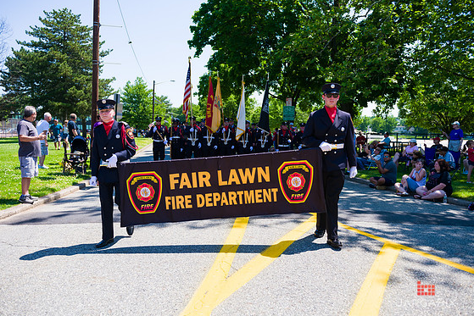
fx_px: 369
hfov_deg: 65.5
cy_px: 161
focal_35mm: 28
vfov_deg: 46.4
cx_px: 231
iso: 200
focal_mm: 27
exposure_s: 1/1250
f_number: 5
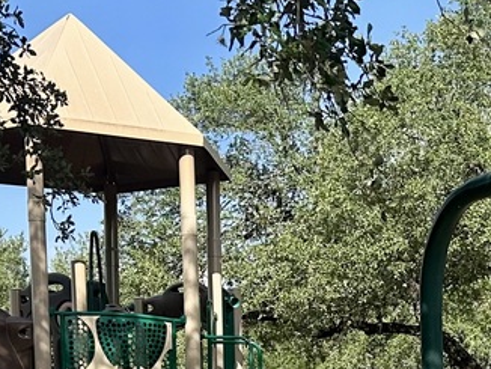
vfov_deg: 13.1
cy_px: 578
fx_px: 1505
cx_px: 493
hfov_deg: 18.1
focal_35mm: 106
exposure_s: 1/3155
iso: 80
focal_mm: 6.86
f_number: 1.78
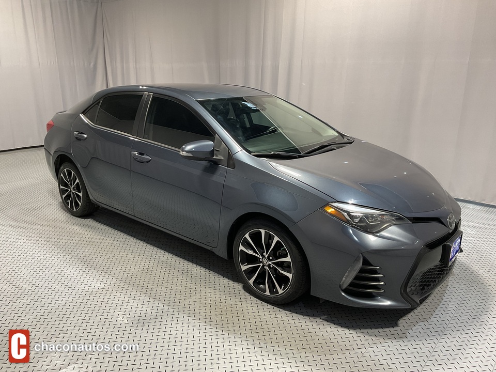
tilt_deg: -16.5
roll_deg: +0.0
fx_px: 416
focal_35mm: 29
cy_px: 186
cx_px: 248
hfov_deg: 61.7
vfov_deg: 48.2
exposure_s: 1/60
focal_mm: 3
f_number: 1.8
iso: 64
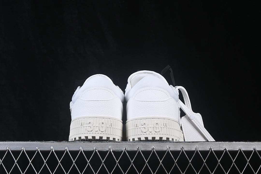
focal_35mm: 75
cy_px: 87
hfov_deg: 27.0
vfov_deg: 18.2
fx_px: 544
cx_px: 130
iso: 160
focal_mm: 50
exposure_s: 1/80
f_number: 8
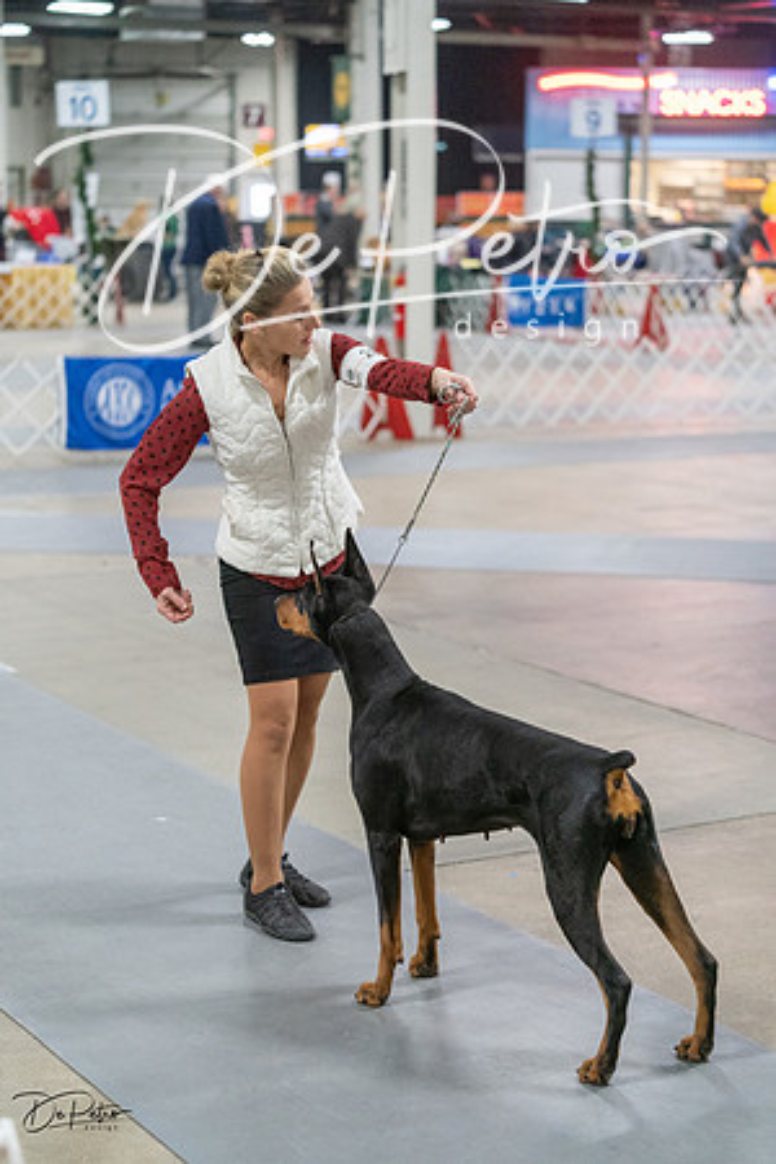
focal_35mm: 70
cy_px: 582
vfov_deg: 28.8
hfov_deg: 19.5
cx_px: 388
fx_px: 2263
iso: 6400
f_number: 2.8
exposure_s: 1/320
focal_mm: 70
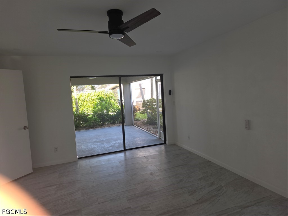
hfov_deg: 73.9
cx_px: 144
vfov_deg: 58.9
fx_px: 191
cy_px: 108
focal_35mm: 23
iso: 32
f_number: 1.7
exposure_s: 1/60
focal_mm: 6.25
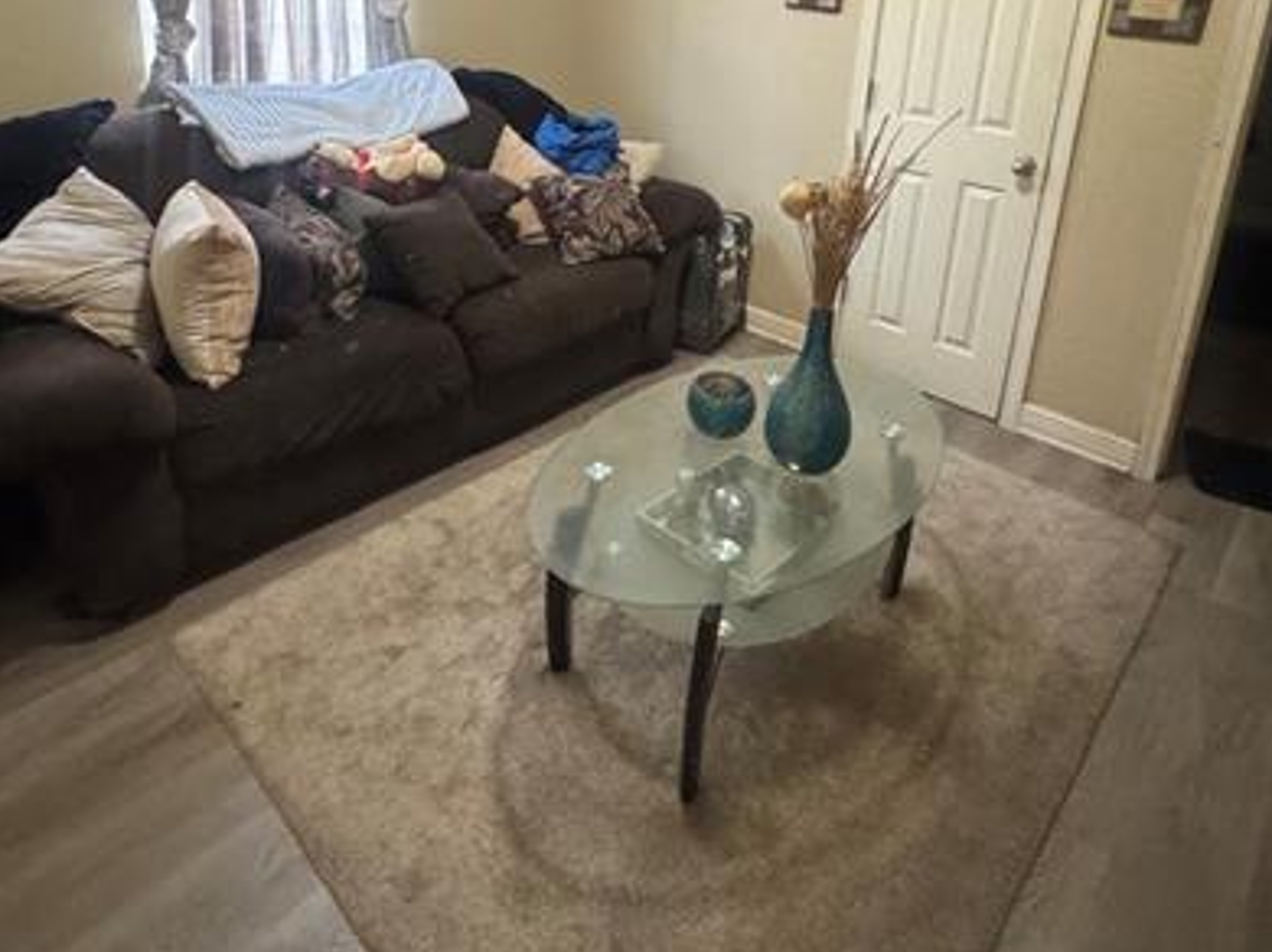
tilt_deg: -17.3
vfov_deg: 55.1
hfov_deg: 73.7
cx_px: 568
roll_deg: -0.9
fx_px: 845
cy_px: 202
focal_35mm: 23
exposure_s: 1/60
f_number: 2.2
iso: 1000
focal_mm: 2.22
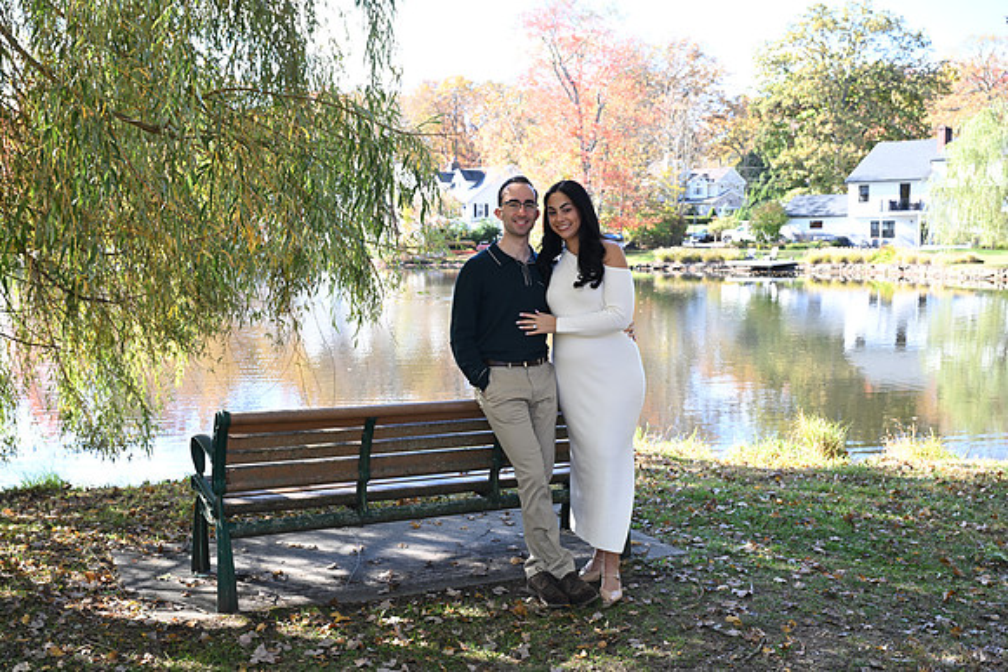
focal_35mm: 38
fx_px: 1064
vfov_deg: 35.1
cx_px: 504
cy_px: 336
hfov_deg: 50.7
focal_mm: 38
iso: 200
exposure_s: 1/80
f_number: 6.3
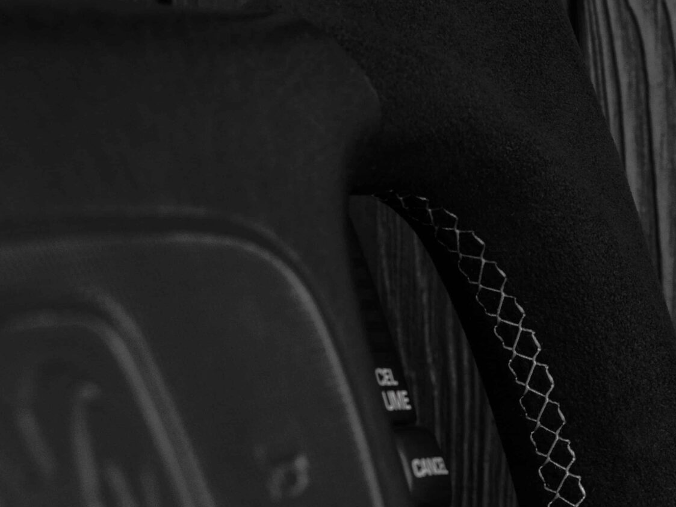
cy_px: 441
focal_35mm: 115
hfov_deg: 17.0
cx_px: 549
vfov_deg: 12.8
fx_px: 2247
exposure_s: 1/125
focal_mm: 35
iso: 500
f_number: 6.3
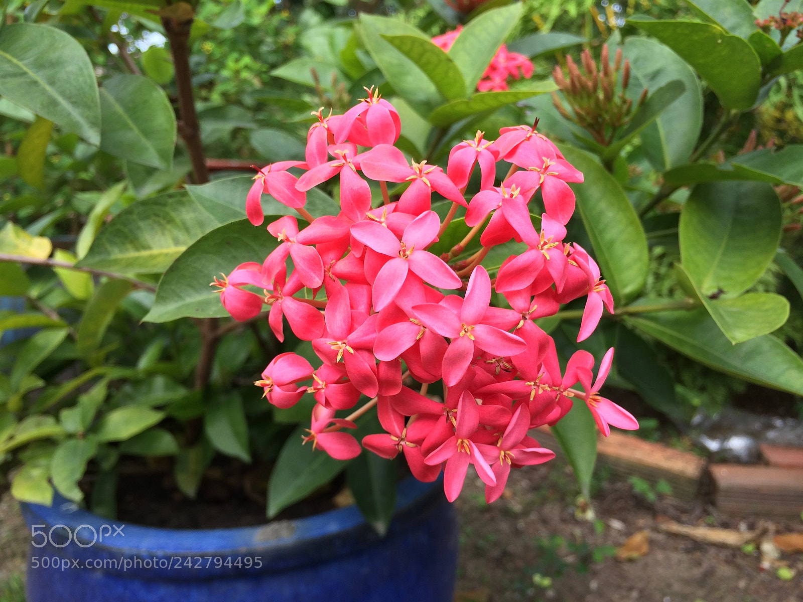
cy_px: 301
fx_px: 673
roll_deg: +0.0
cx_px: 402
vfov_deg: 48.2
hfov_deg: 61.7
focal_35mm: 29
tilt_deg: -13.1
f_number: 2.2
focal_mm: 4.15
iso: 32
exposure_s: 1/225
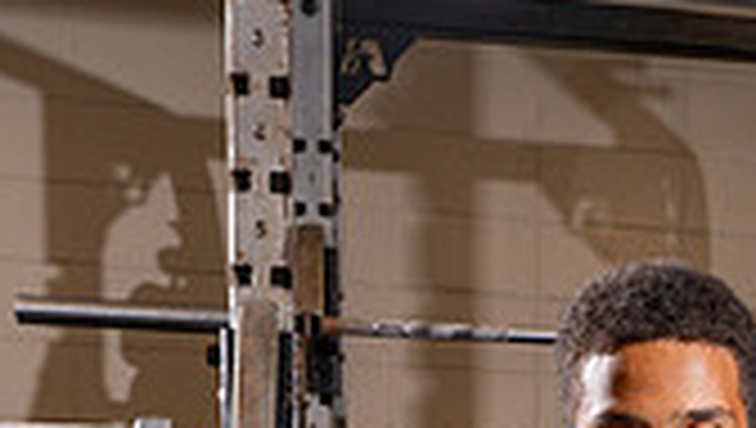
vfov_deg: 11.9
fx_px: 1686
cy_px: 1000
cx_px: 652
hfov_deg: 24.7
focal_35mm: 84
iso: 1250
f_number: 8
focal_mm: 30
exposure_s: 1/250
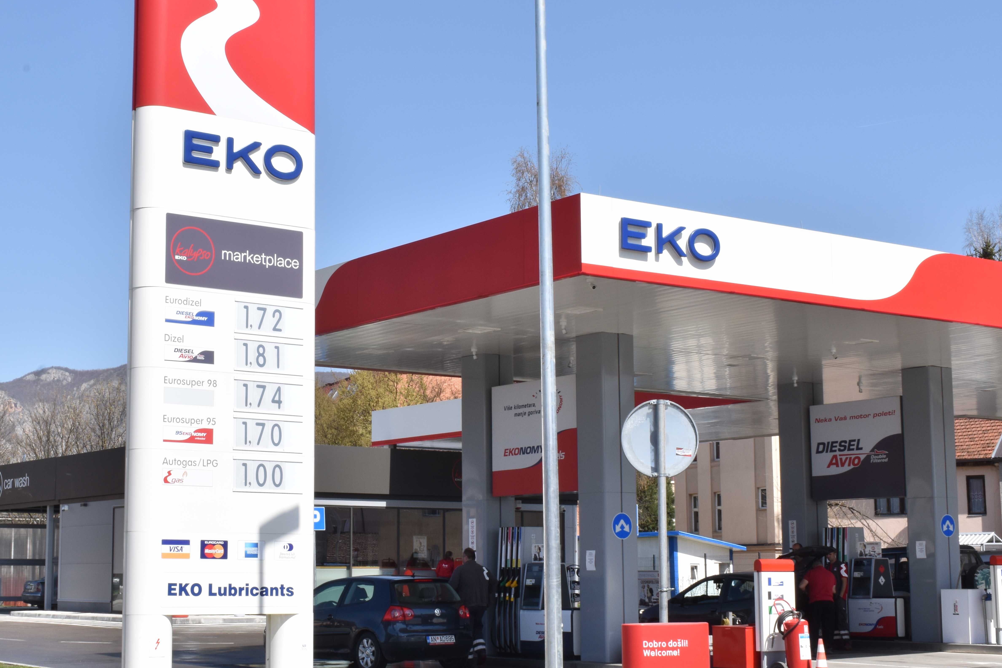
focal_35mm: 59
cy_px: 338
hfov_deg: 34.0
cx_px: 386
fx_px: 1632
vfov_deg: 23.1
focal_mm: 31
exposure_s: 1/80
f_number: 29
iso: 250
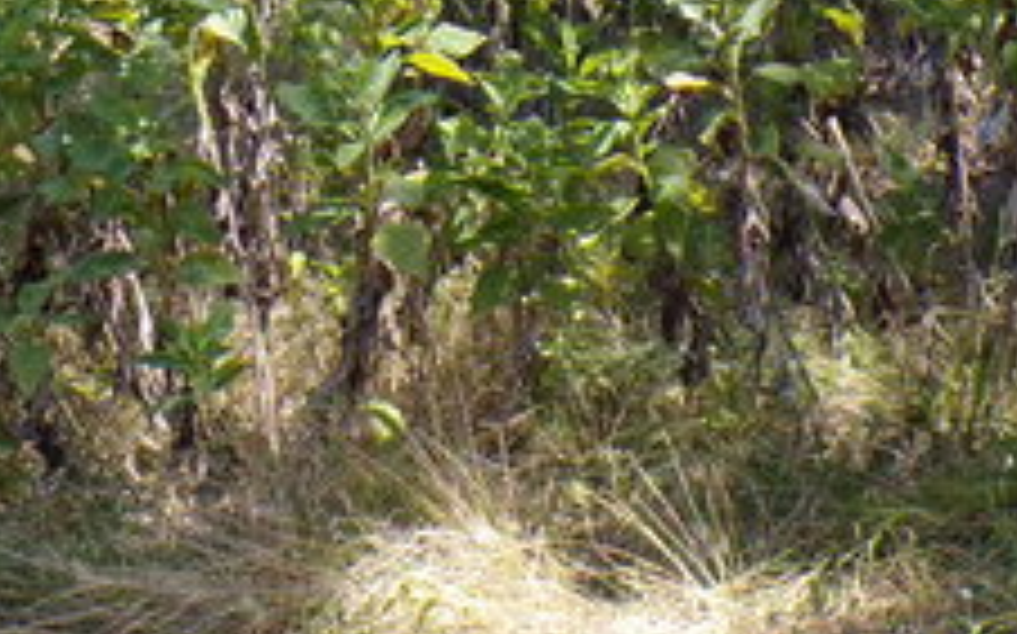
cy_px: -279
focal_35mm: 96
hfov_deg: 21.6
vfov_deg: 13.0
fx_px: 2659
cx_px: 558
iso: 100
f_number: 3.2
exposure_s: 1/240
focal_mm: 5.8
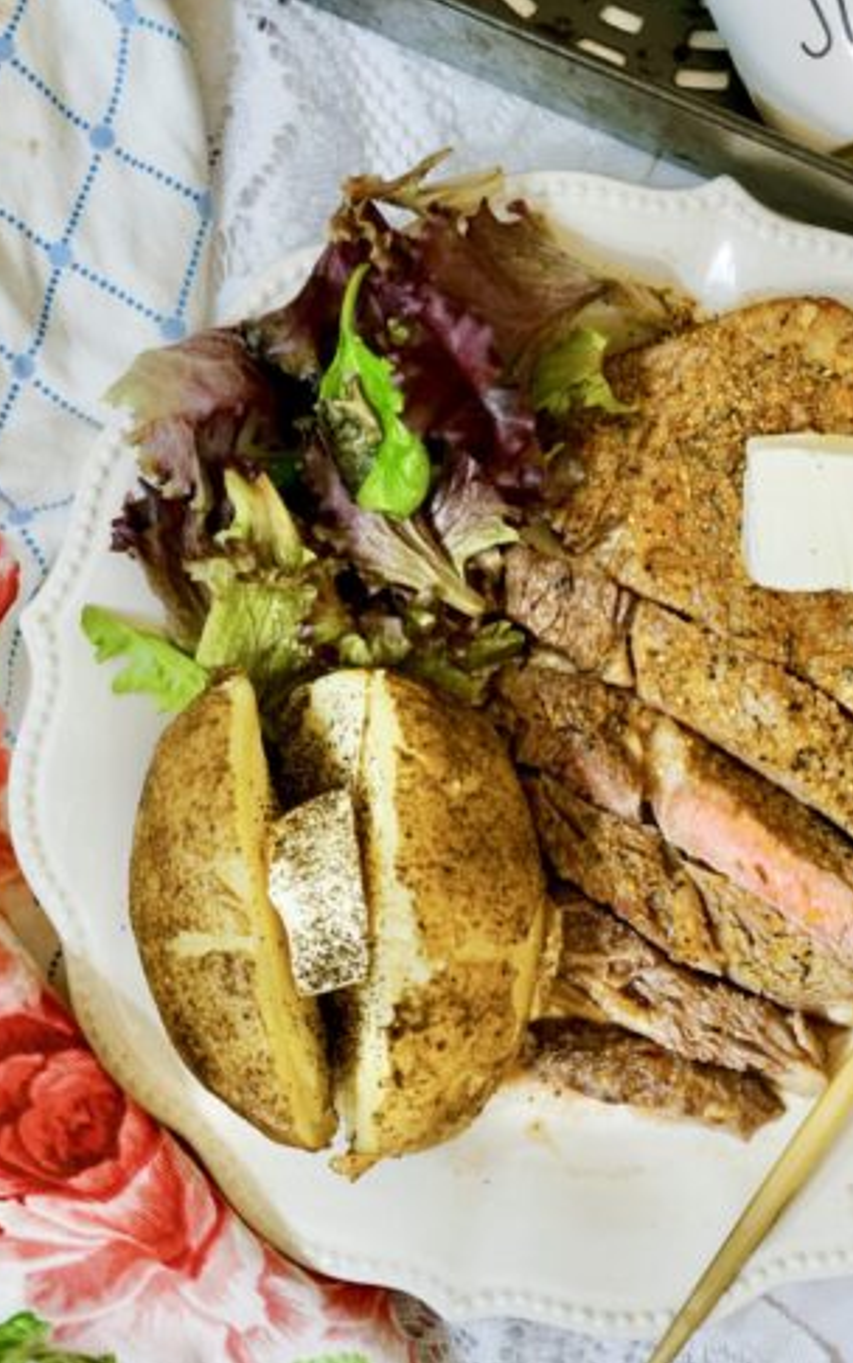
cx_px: 672
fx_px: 2862
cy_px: 682
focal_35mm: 77
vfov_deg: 26.8
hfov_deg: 16.8
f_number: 4
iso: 1600
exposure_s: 1/60
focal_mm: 50
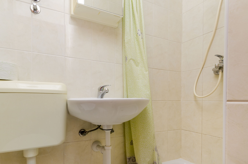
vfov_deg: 63.4
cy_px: 102
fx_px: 131
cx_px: 101
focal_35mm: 19
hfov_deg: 86.1
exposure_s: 1/160
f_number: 8
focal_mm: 10
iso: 100
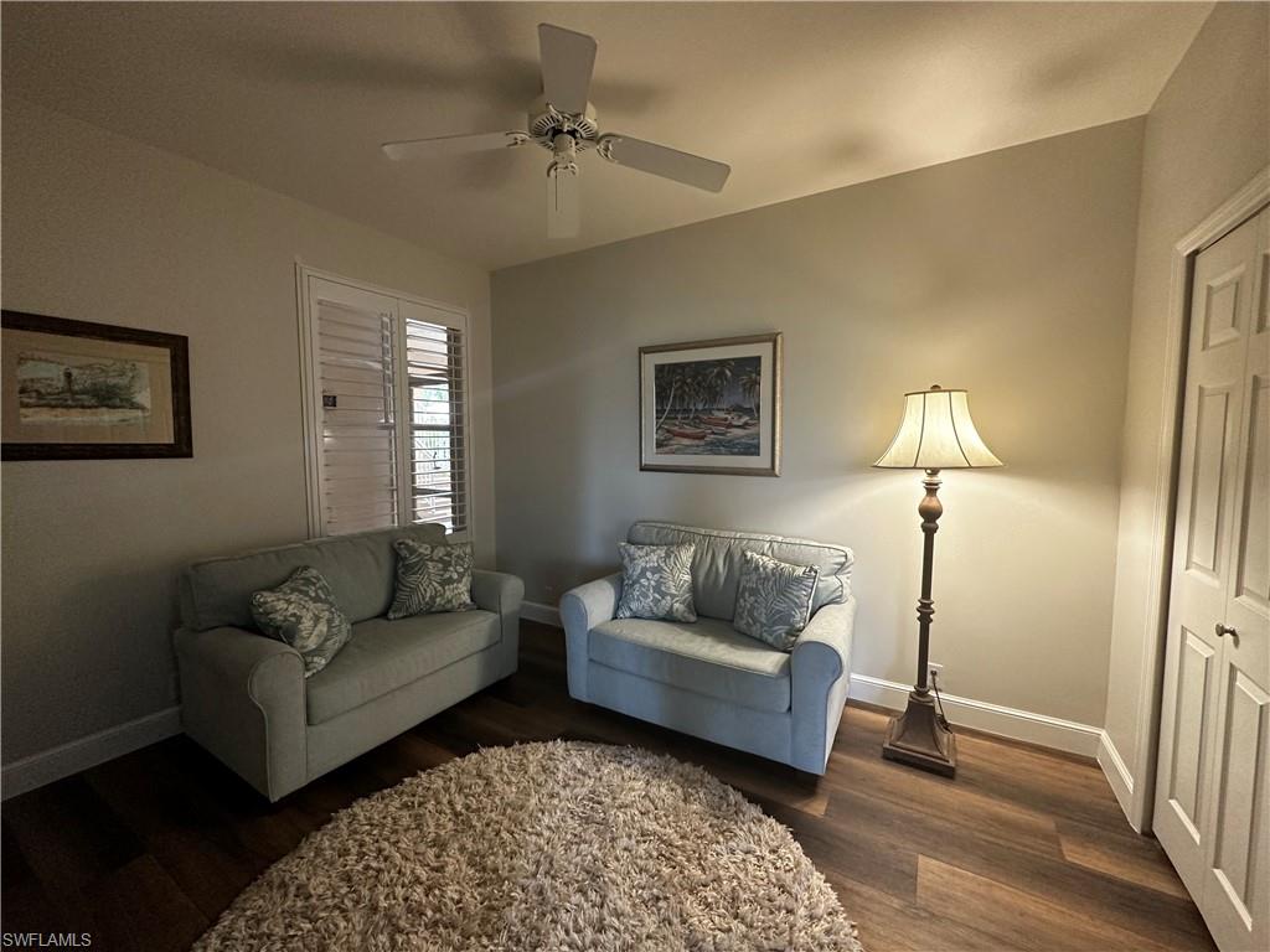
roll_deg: -0.1
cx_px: 635
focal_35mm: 14
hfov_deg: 102.1
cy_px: 476
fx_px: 514
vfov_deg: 85.7
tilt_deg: -5.1
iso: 320
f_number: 2.2
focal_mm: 2.22
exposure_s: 1/60
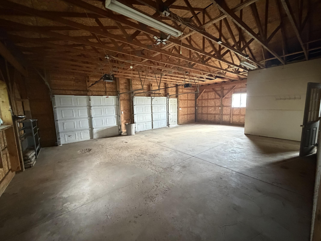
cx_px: 160
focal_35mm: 14
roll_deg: +1.4
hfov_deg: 102.1
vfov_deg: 85.7
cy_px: 120
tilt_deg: -6.6
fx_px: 130
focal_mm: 2.22
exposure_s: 1/60
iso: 1250
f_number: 2.2
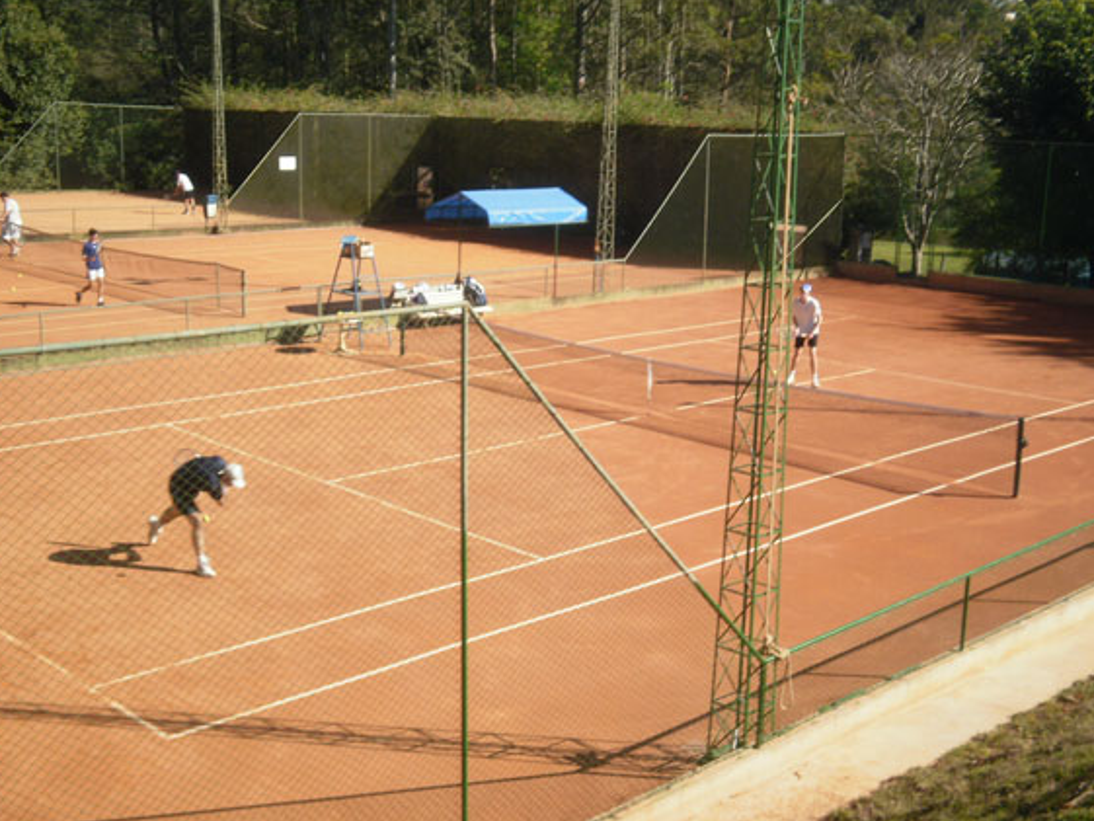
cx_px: 525
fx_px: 1454
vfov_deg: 31.5
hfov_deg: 41.2
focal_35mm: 46
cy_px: 404
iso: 100
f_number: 10.1
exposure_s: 1/100
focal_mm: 7.61
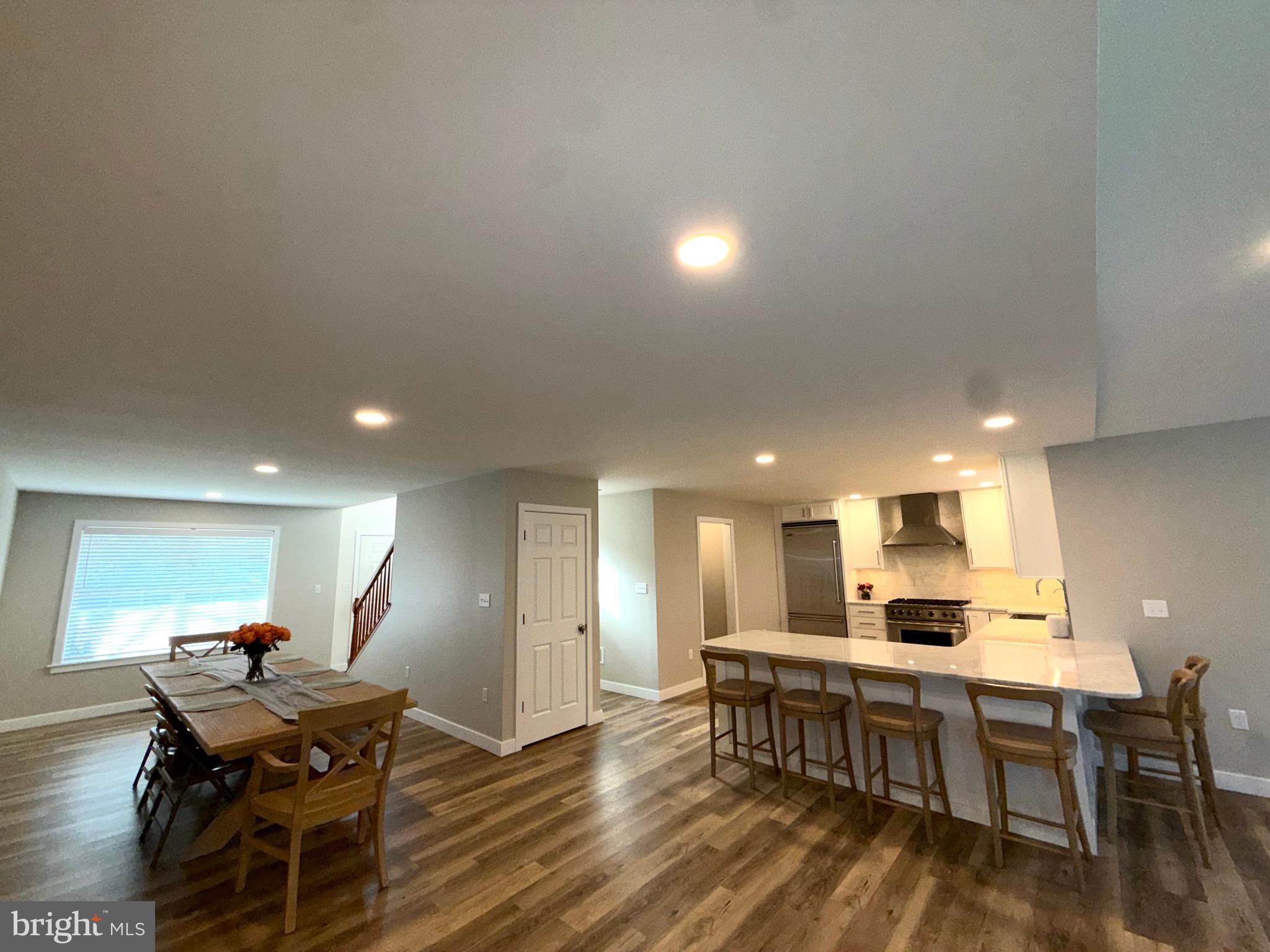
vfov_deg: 85.7
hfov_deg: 102.1
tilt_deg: +9.5
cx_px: 635
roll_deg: +1.4
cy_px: 476
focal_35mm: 14
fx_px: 514
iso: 64
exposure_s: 1/122
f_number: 2.2
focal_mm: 2.22
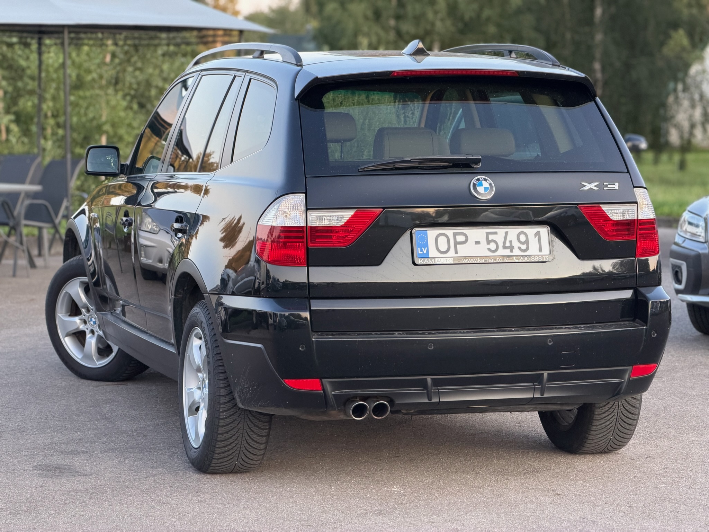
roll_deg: -0.8
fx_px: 2048
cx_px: 354
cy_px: 266
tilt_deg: -4.4
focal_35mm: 100
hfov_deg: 19.6
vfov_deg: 14.8
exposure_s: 1/121
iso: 320
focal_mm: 16.89
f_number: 2.8
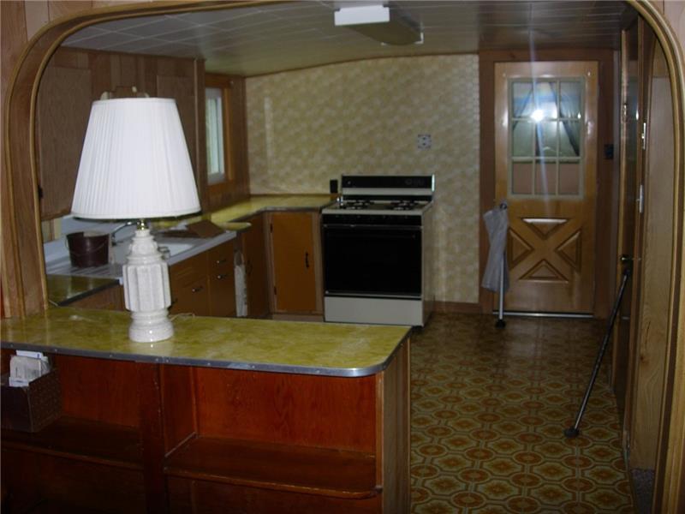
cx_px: 342
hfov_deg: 49.0
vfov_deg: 37.7
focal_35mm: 38
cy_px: 257
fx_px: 752
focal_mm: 7.8
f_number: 2.8
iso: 79
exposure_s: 1/64
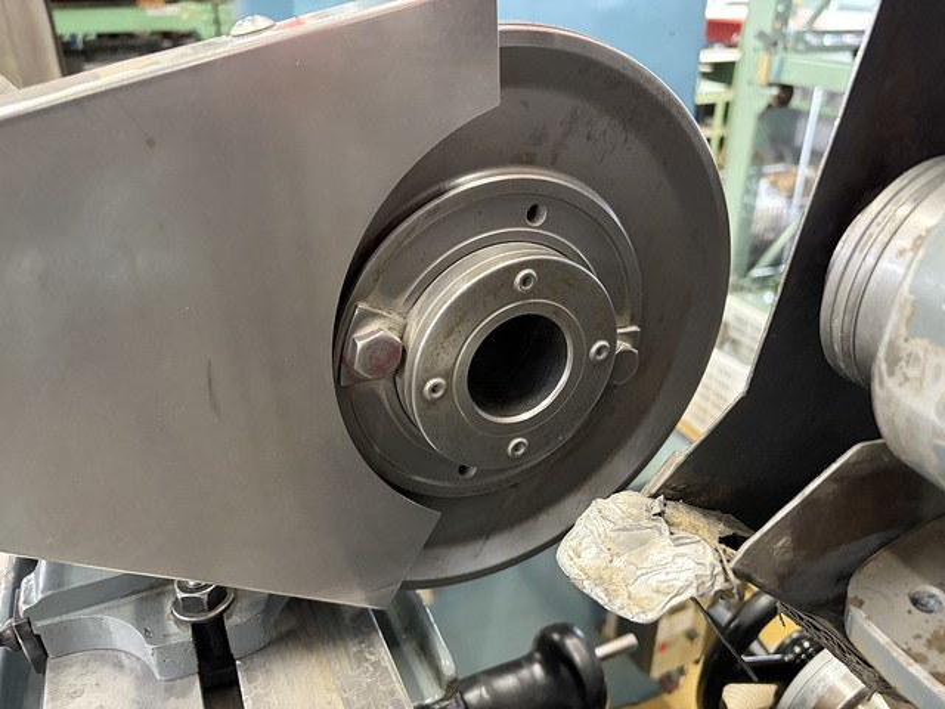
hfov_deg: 67.3
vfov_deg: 53.1
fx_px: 710
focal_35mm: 26
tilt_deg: -26.5
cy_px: 354
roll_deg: +0.9
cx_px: 472
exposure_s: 1/40
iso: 500
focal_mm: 5.96
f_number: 1.6
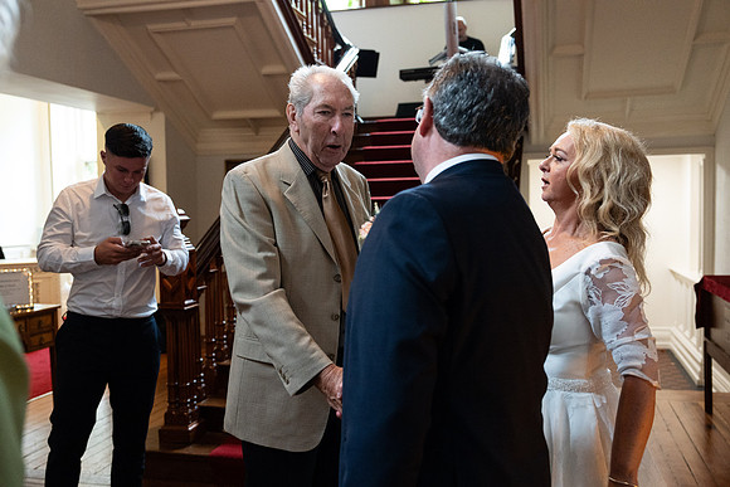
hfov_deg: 55.8
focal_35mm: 34
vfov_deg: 38.9
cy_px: 244
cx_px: 365
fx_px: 690
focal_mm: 34
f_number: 3.5
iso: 5000
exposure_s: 1/200
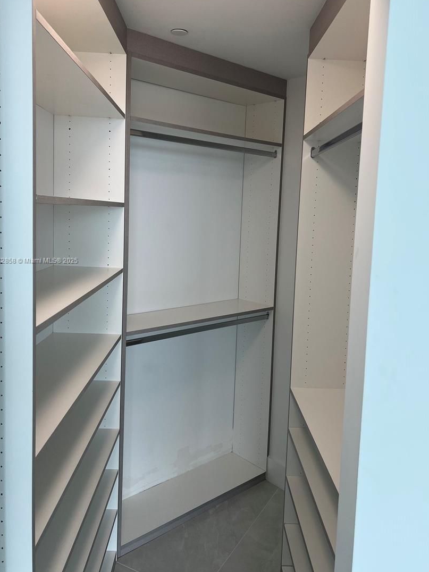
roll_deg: -1.7
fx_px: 479
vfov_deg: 61.6
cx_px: 220
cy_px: 261
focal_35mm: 29
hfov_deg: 48.2
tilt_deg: -4.7
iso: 50
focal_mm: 5.7
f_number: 1.5
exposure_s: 1/342
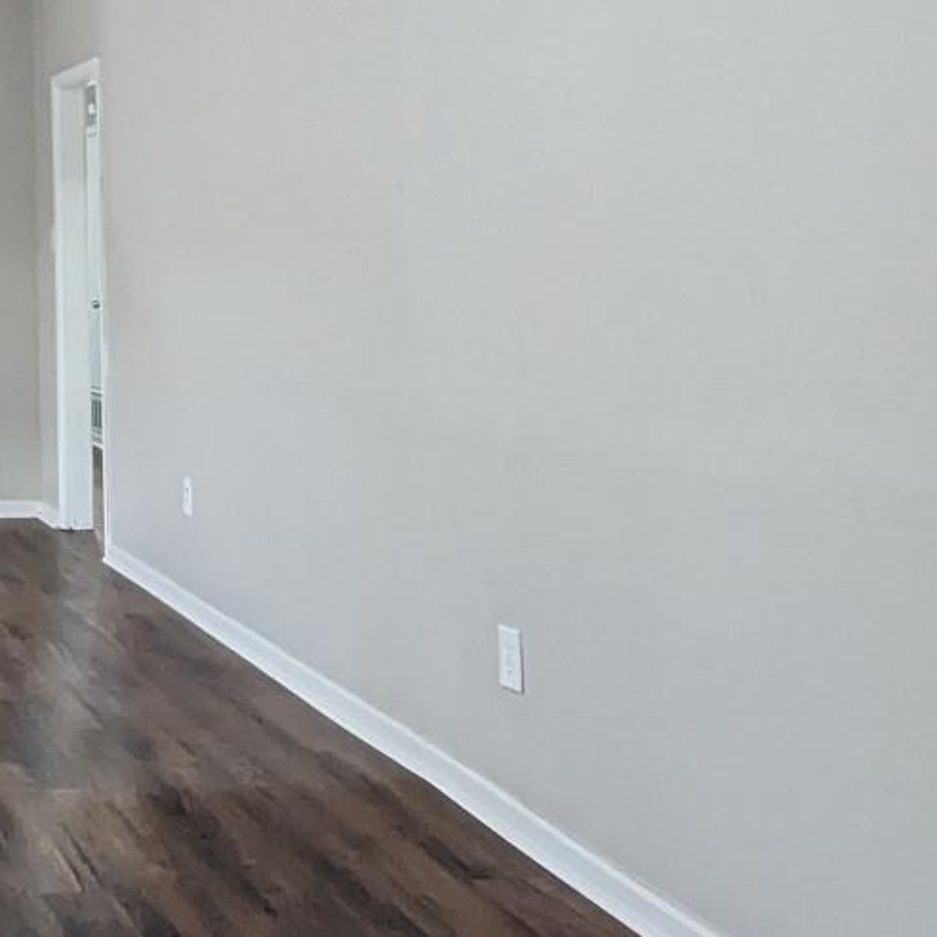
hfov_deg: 25.0
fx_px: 1776
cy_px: 320
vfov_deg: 29.4
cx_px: -331
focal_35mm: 58
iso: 698
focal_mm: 2.35
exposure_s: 1/60
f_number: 2.2
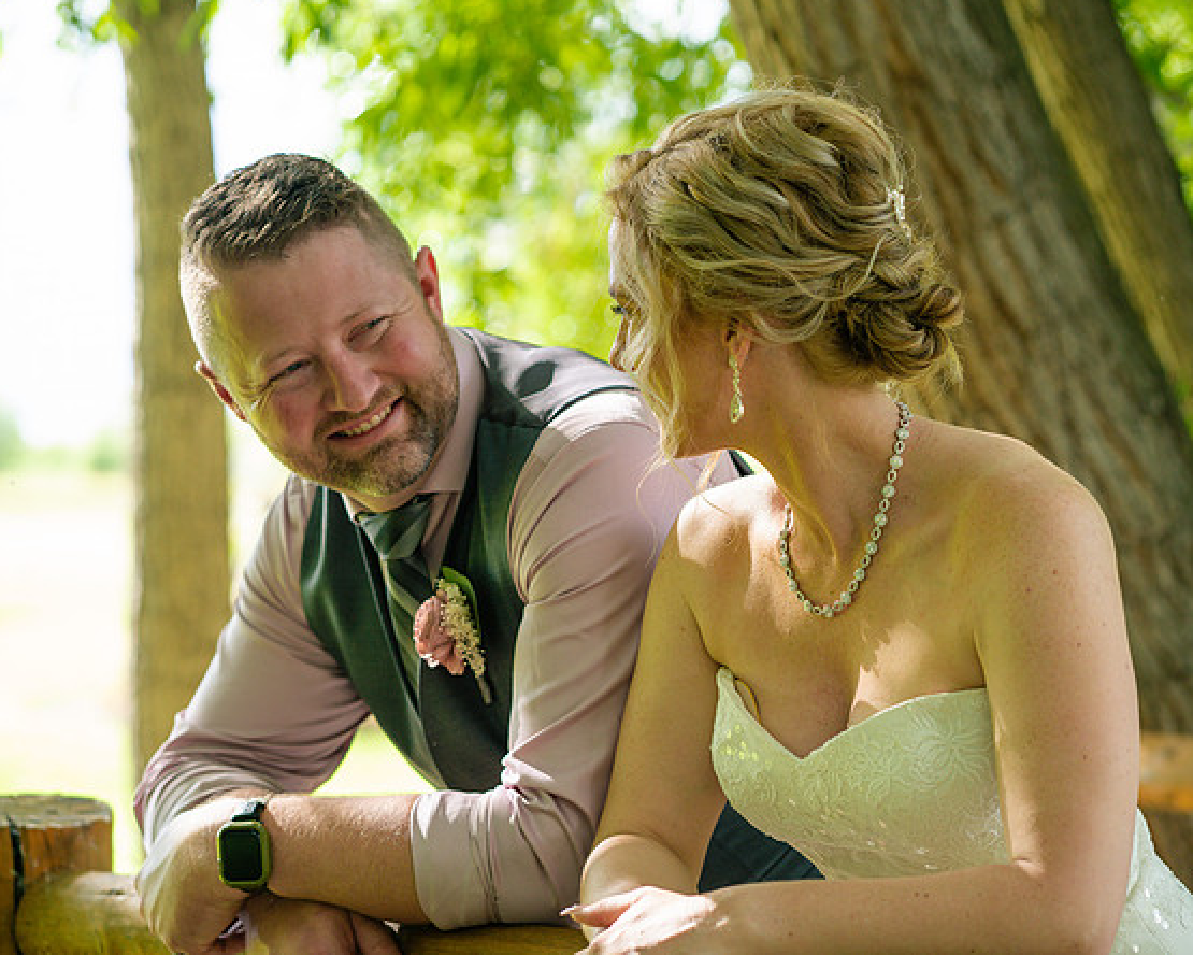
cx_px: 585
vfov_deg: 15.9
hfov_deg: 19.8
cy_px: 473
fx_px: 3425
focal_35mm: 97
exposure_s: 1/500
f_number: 3.5
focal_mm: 85
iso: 640
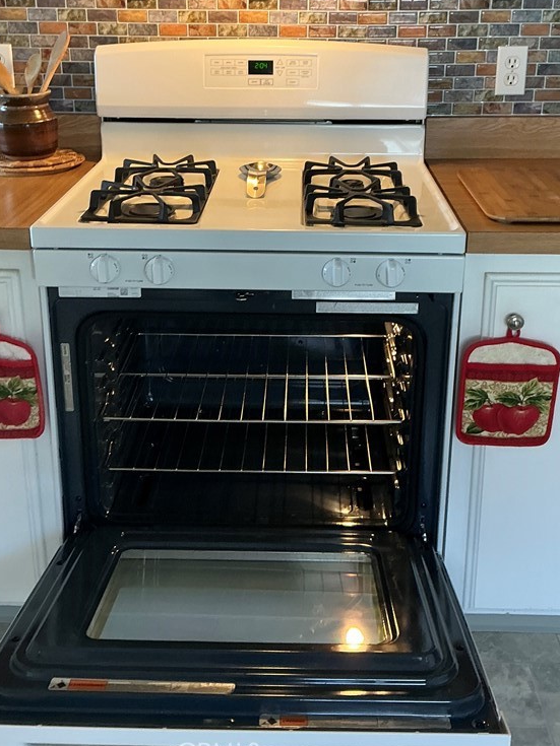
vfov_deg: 47.1
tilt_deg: -16.9
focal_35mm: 39
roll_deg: -0.7
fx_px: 841
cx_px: 284
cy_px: 247
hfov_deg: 36.8
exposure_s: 1/60
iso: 64
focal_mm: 3
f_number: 1.8
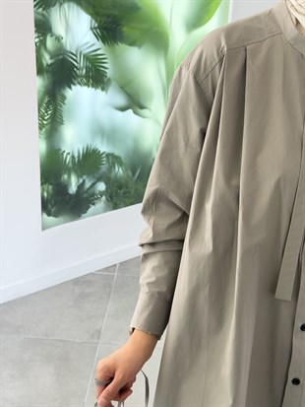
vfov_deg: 39.6
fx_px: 564
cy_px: 204
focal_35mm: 48
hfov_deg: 30.3
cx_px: 152
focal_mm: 6.76
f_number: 1.78
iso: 50
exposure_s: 1/121
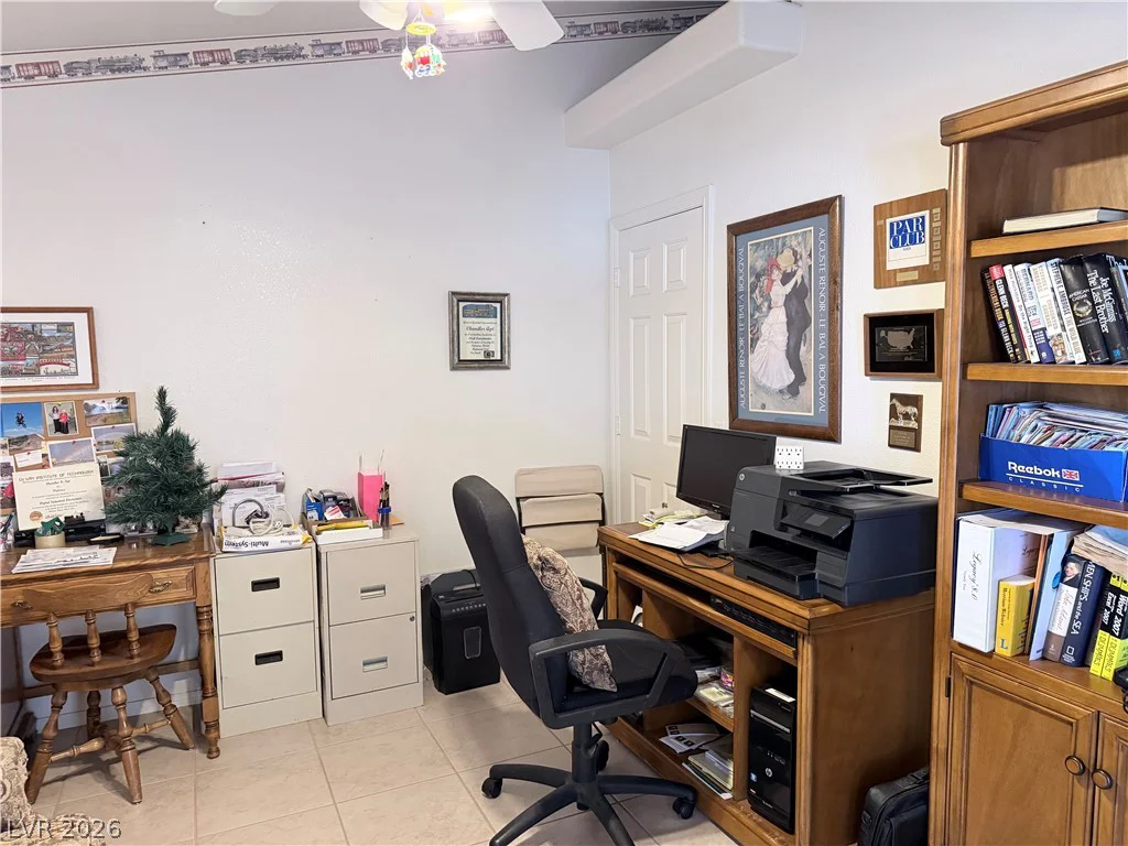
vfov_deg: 56.8
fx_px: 782
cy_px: 423
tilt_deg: -5.0
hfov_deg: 71.6
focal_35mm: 24
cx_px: 564
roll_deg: +0.8
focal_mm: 6.76
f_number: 1.78
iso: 500
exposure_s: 1/60
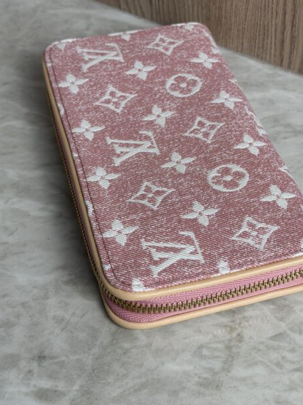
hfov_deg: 23.2
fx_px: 736
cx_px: 196
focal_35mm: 63
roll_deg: +0.7
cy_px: 198
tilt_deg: -44.4
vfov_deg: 30.7
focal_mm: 6.76
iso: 50
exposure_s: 1/120
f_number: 1.78
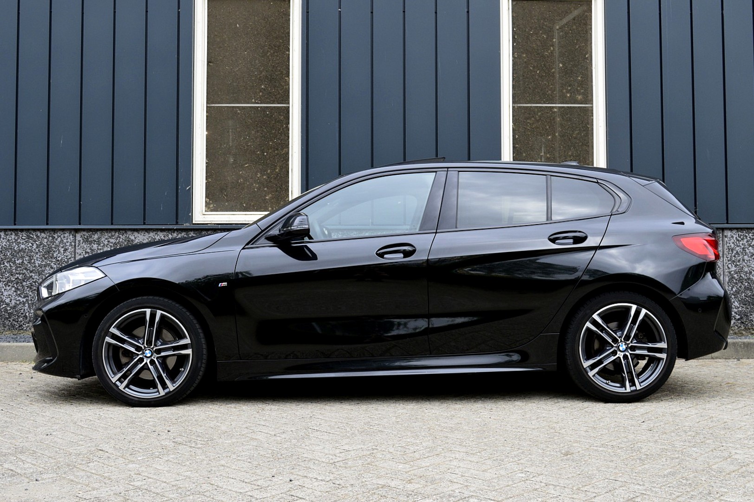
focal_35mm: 40
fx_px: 848
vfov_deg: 33.0
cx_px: 377
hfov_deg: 48.0
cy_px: 251
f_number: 9
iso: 400
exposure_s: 1/100
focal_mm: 27
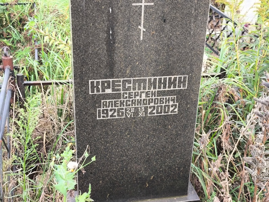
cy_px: 101
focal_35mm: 50
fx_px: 389
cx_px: 134
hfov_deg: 38.2
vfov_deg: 29.1
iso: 125
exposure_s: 1/60
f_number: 1.7
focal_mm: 4.71
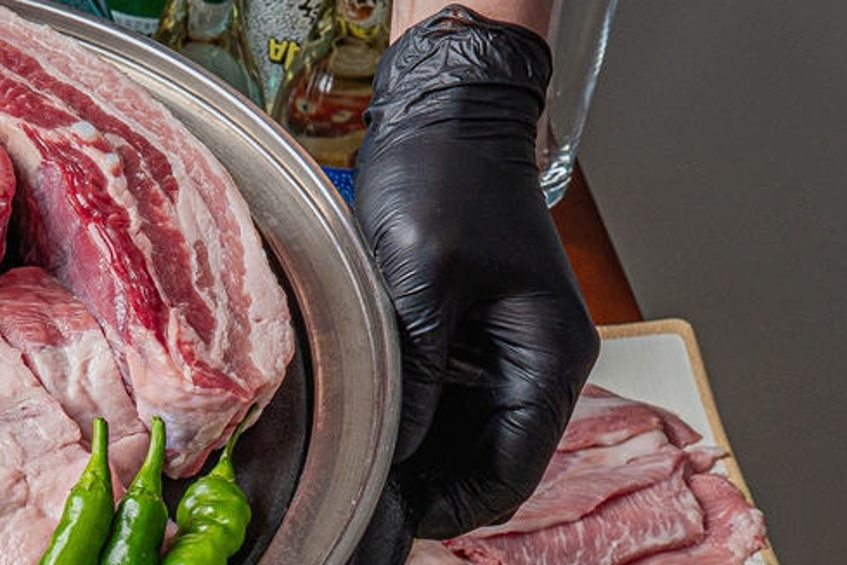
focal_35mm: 121
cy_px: 724
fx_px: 2847
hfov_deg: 16.2
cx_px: -196
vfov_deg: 11.1
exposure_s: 1/125
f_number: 11
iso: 100
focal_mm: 37
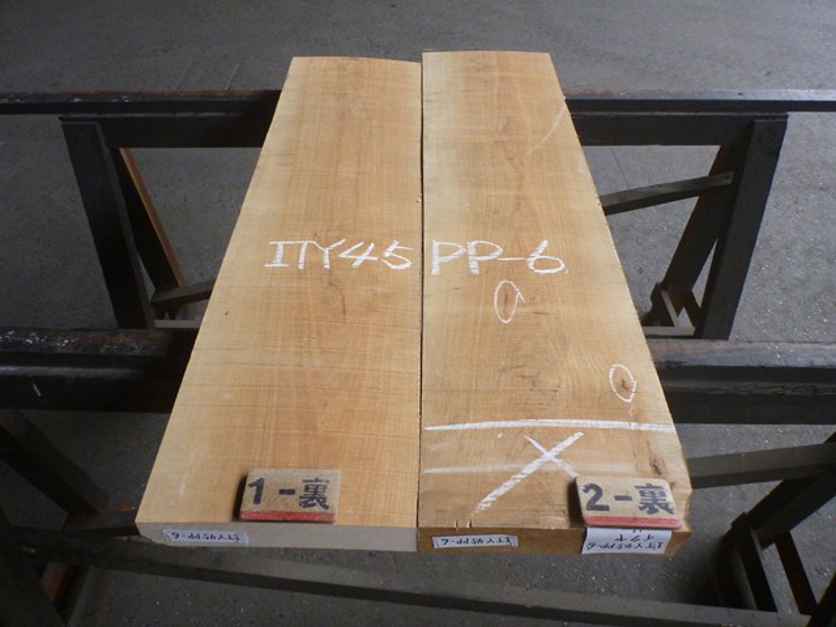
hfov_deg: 63.4
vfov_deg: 49.7
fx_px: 676
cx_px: 418
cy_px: 314
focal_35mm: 28
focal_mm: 4.9
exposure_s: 1/320
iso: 400
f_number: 3.3
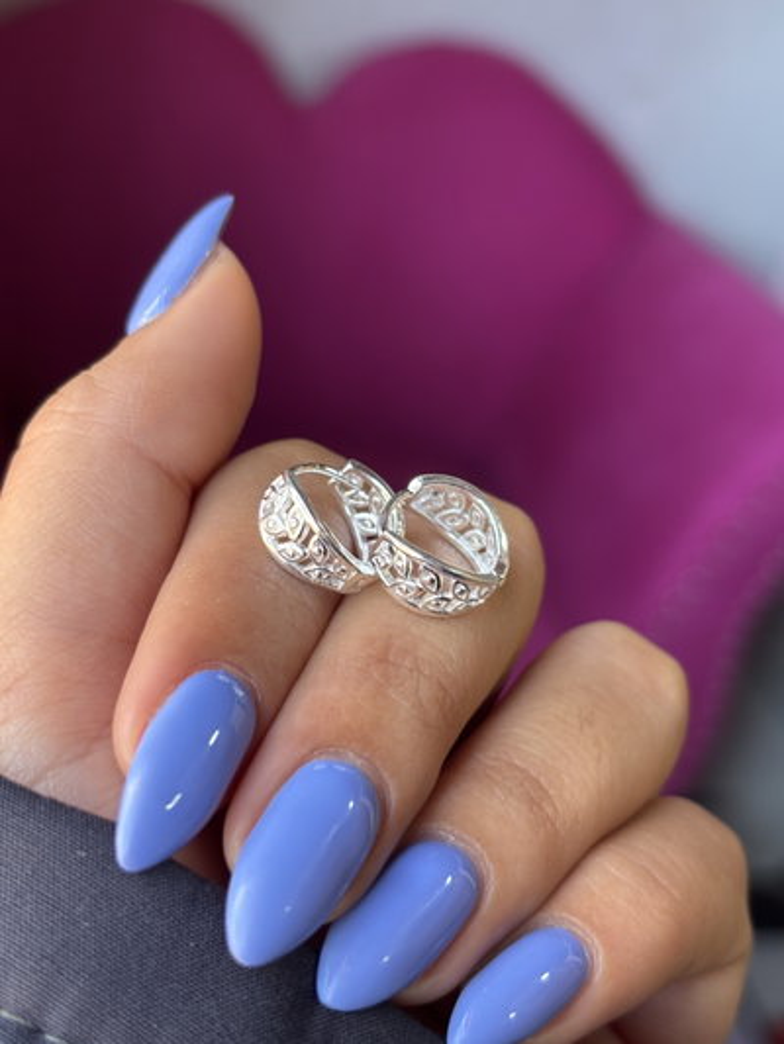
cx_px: 392
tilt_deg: -26.4
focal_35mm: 52
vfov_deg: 36.8
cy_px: 522
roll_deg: -13.5
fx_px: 1570
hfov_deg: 28.0
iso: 64
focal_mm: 5.96
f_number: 1.6
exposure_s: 1/60
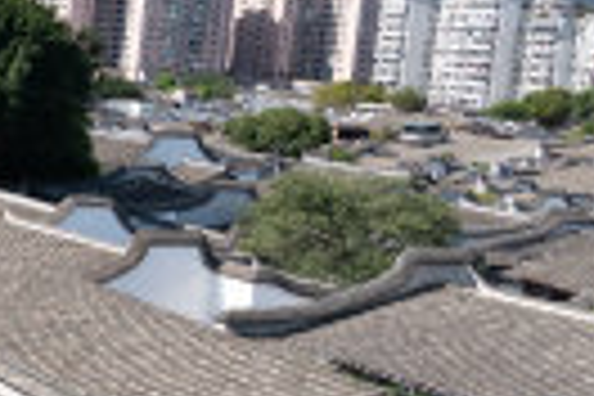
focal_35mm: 74
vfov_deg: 16.3
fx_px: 1221
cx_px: -414
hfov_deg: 20.8
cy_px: 644
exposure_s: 1/320
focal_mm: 16
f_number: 8
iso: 200
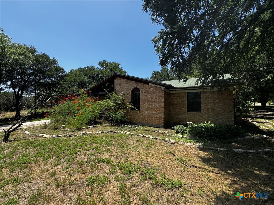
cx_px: 137
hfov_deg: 102.1
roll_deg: -2.1
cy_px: 102
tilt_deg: +2.9
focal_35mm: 14
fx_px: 111
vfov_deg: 85.7
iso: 50
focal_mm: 2.22
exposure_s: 1/944
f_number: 2.2
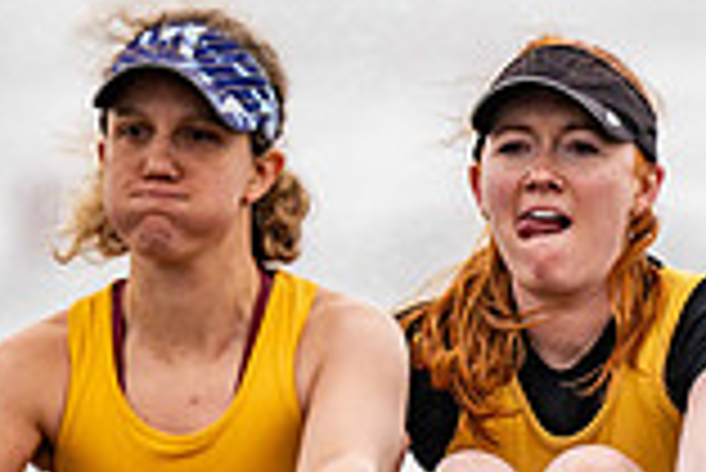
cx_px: 661
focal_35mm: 2211
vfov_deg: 0.6
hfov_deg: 0.9
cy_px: 443
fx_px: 43399
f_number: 4
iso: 280
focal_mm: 600
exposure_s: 1/2500
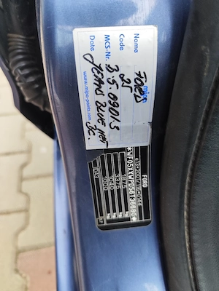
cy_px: 146
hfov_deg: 58.9
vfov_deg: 73.9
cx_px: 110
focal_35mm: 23
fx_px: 194
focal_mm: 6.19
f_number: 1.65
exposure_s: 1/100
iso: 320
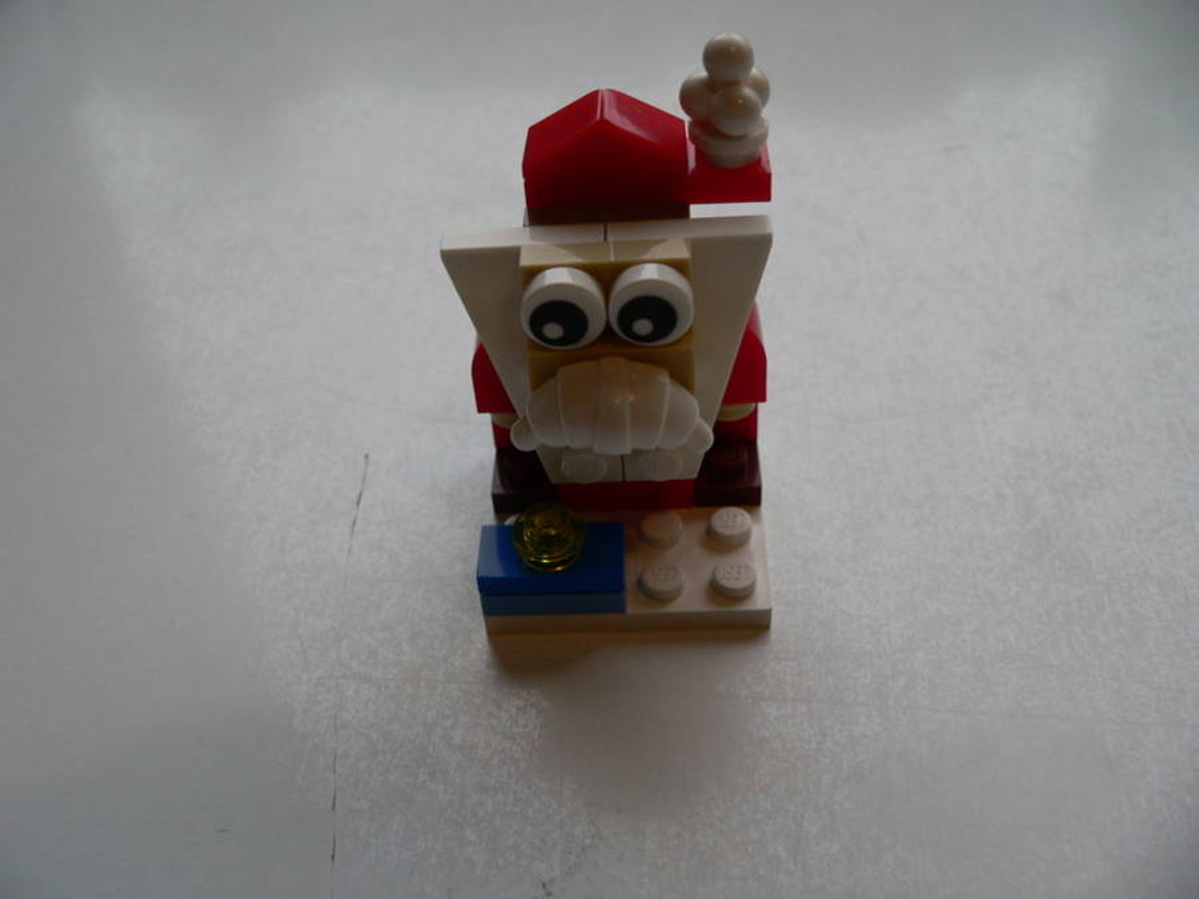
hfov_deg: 51.4
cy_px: 450
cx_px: 600
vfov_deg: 39.7
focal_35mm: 36
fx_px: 1247
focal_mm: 6
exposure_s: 1/60
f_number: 2.8
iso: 80
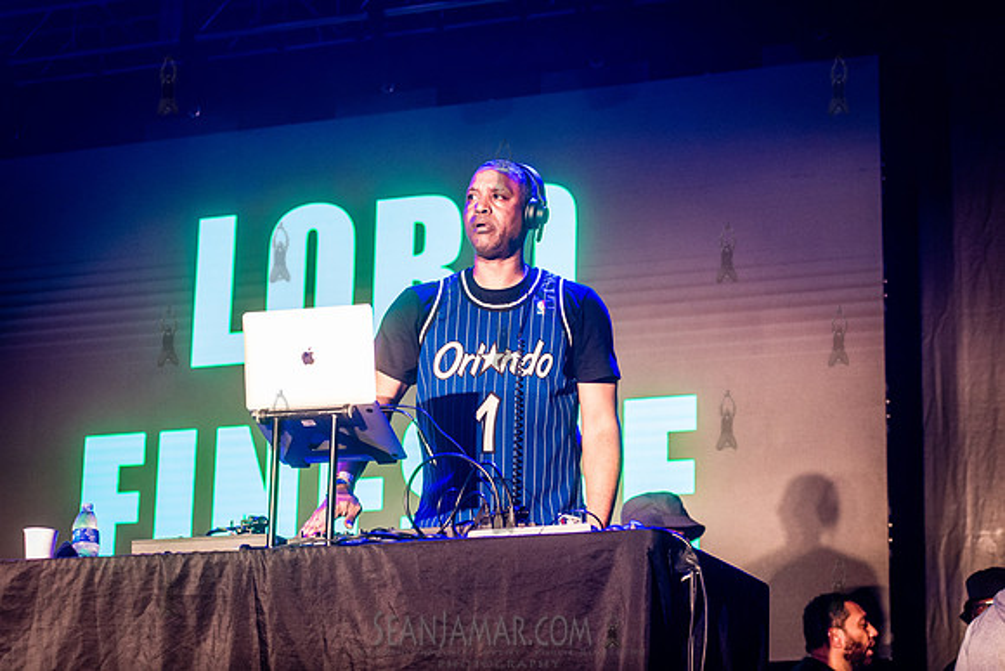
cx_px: 502
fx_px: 2234
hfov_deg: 25.4
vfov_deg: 17.1
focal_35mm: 80
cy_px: 336
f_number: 4
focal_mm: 80
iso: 4000
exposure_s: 1/500
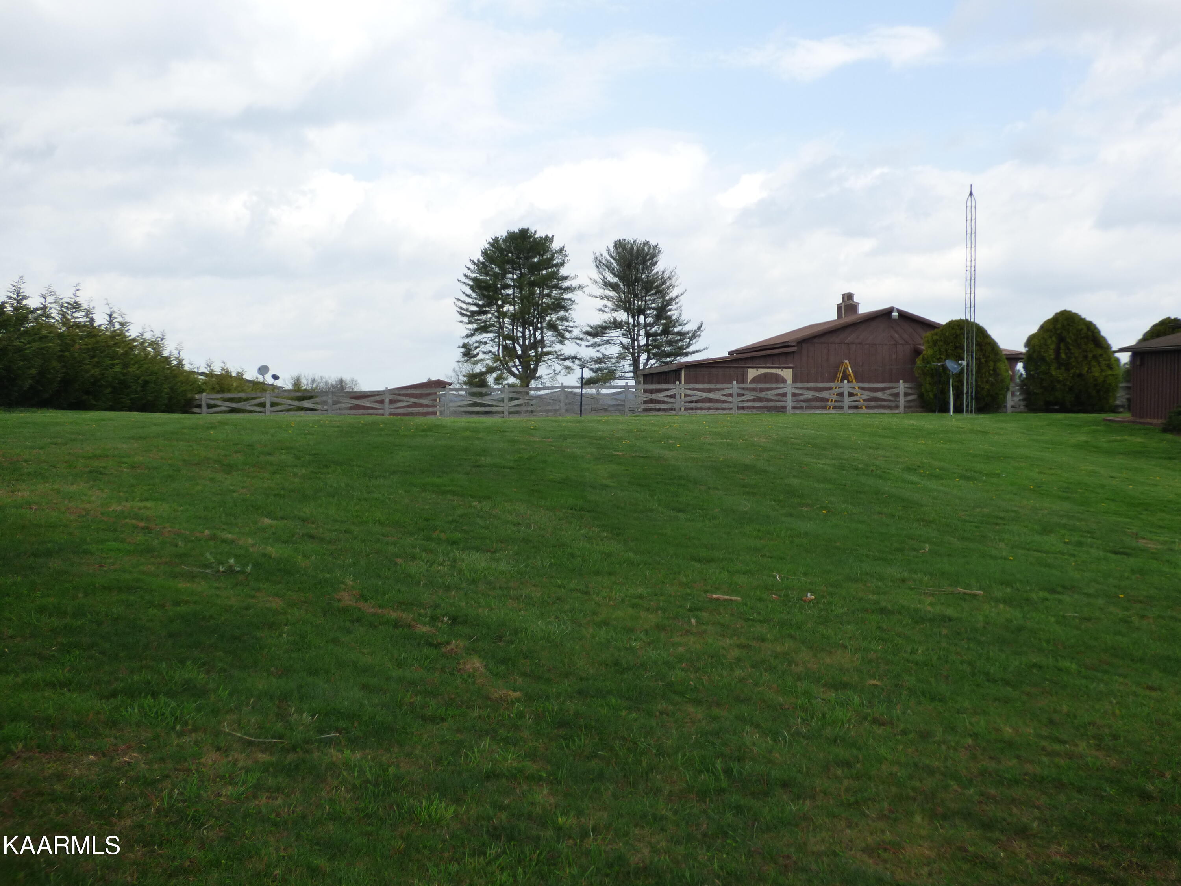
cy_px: 443
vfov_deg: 39.7
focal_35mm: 36
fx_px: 1228
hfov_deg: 51.4
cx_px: 590
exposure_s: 1/640
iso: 160
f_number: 3.4
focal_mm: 6.18
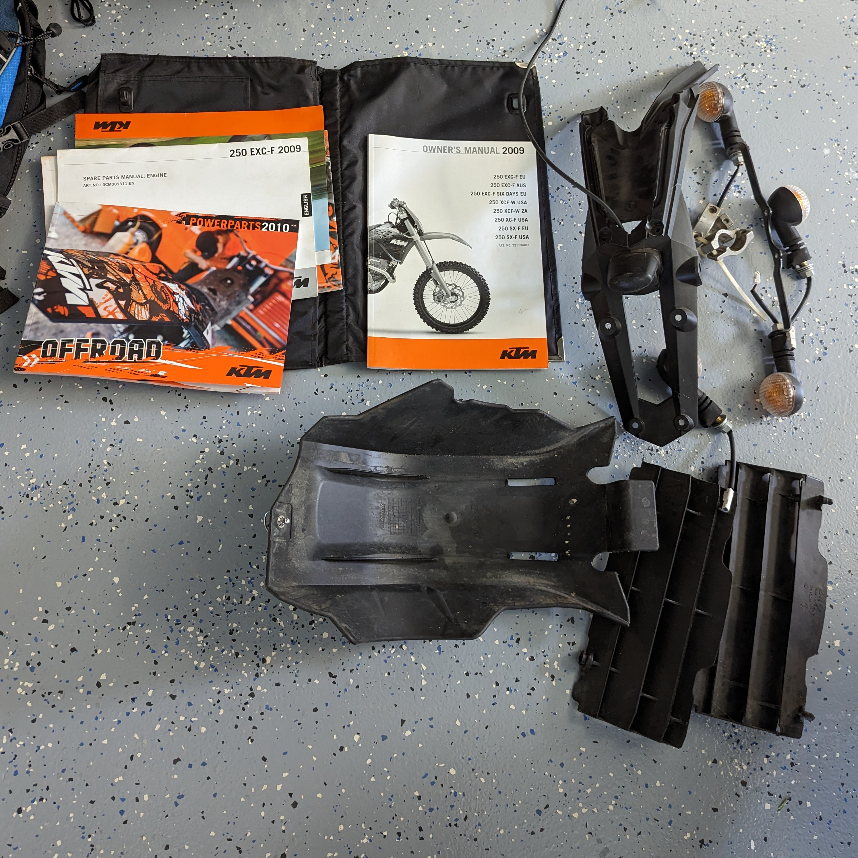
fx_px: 813
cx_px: 420
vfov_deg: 55.1
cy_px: 330
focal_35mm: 29
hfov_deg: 55.6
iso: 362
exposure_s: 1/23.8
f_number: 1.85
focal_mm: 6.81
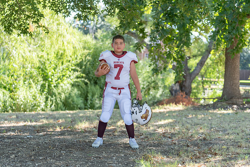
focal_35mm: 70
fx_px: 486
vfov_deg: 19.5
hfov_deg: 28.8
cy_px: 84
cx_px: 125
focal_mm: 70
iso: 200
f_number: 2.8
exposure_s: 1/320
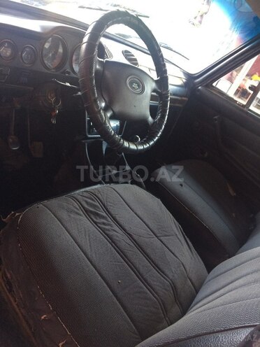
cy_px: 174
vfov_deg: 61.7
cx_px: 130
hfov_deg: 48.2
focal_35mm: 29
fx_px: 290
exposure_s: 1/33
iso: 160
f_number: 2.2
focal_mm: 4.15
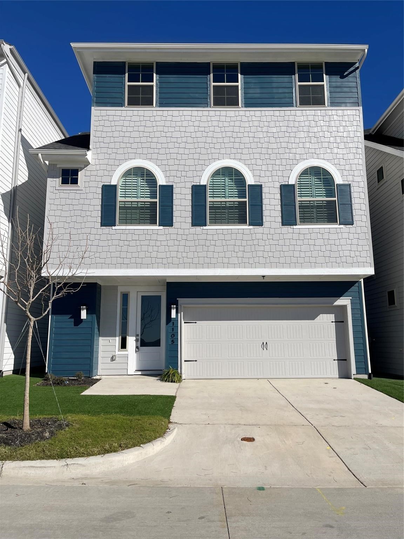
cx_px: 202
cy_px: 270
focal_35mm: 25
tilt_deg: +10.1
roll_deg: -0.2
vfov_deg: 69.4
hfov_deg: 54.9
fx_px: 389
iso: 32
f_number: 1.6
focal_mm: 5.1
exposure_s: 1/7937
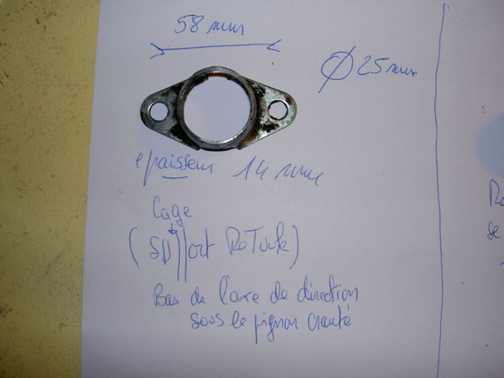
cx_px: 252
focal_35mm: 39
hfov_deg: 47.9
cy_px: 189
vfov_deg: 36.8
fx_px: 568
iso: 50
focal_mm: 8
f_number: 2.8
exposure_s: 1/60
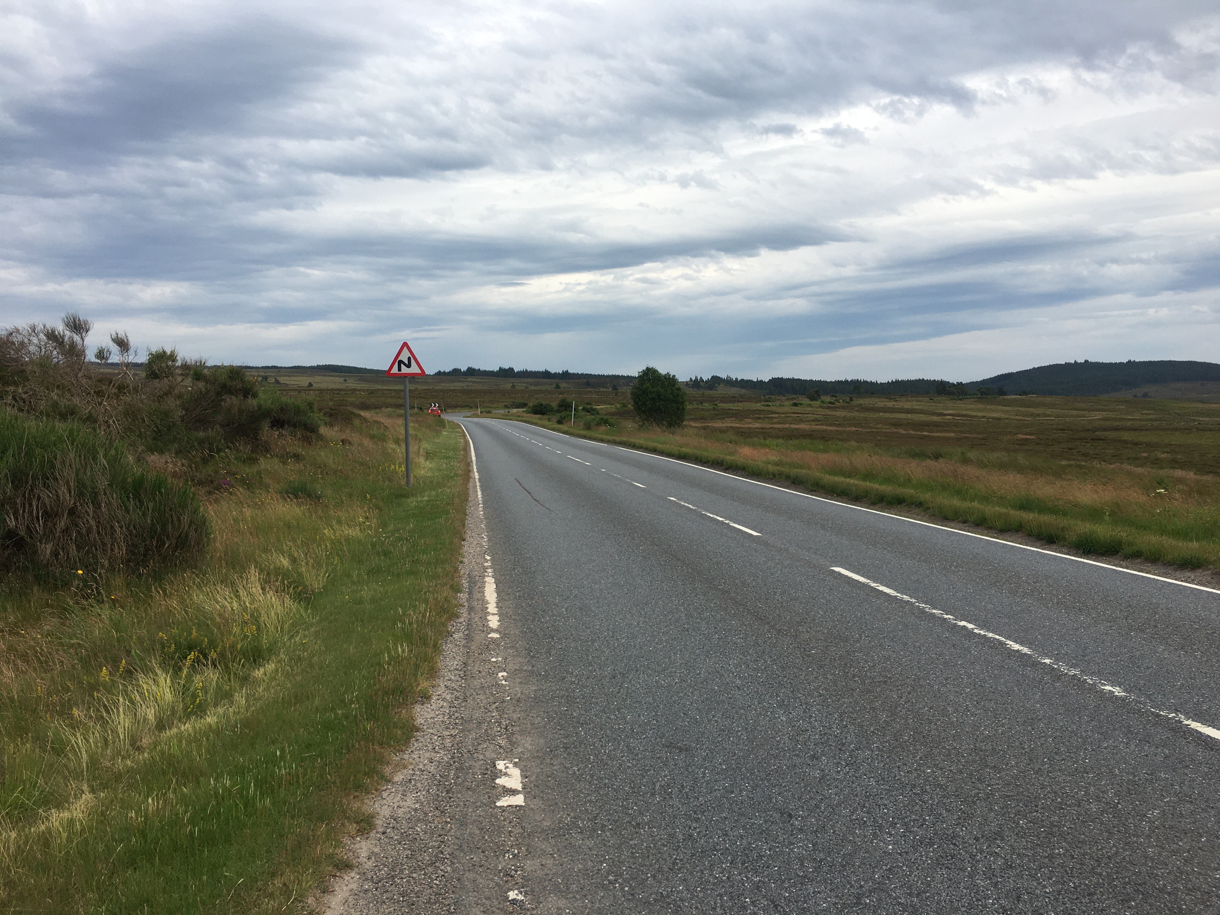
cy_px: 458
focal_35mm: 29
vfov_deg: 48.2
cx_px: 610
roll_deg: +2.0
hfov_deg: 61.7
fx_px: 1022
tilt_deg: -0.9
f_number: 2.2
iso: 25
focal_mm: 4.15
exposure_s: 1/1451
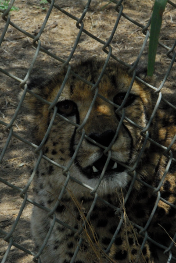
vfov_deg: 9.1
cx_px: 88
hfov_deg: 6.1
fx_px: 1647
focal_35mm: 225
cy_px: 132
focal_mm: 150
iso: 1600
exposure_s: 1/90
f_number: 36
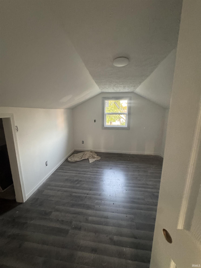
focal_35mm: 14
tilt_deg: -10.3
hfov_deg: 85.7
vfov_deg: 102.1
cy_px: 134
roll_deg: -0.4
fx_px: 108
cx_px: 100
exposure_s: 1/60
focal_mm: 2.22
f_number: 2.2
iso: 800
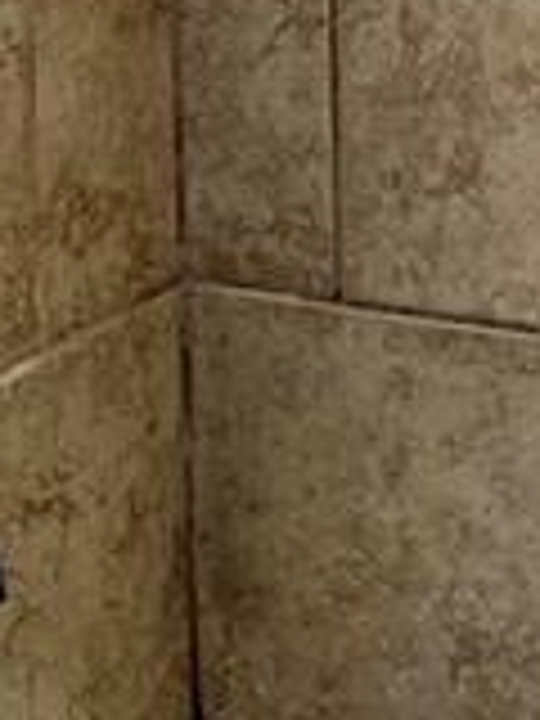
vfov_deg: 9.9
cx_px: 1004
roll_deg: -0.4
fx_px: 4056
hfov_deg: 7.4
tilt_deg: -11.9
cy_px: -315
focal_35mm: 195
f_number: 1.6
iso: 50
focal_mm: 5.1
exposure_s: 1/162
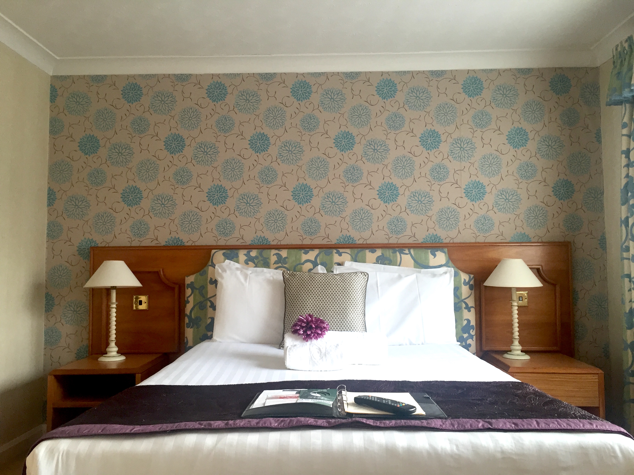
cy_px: 238
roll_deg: +0.2
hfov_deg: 61.7
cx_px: 317
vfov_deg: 48.2
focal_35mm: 29
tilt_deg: +3.4
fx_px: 531
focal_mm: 4.15
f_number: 2.2
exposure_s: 1/33
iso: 64
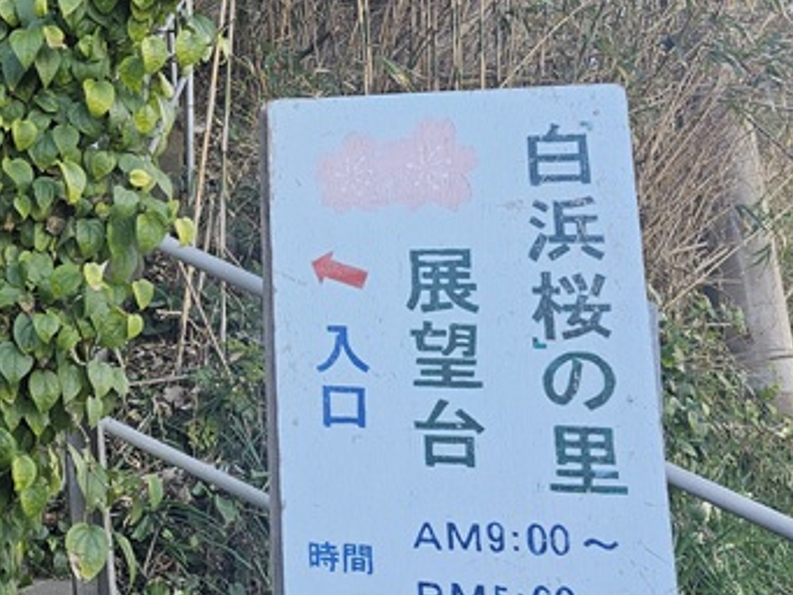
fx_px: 1260
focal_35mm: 55
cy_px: 134
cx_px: -80
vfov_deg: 26.2
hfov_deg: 31.1
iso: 50
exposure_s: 1/180
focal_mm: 6.3
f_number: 1.7
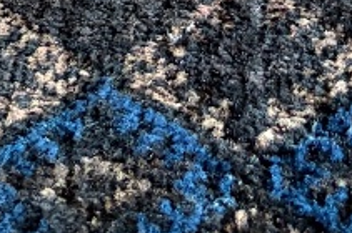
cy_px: -737
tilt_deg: -14.9
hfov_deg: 13.3
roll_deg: +2.7
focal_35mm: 154
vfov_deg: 6.7
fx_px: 1503
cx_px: 224
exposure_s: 1/33
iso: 640
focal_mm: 5.96
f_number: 1.6
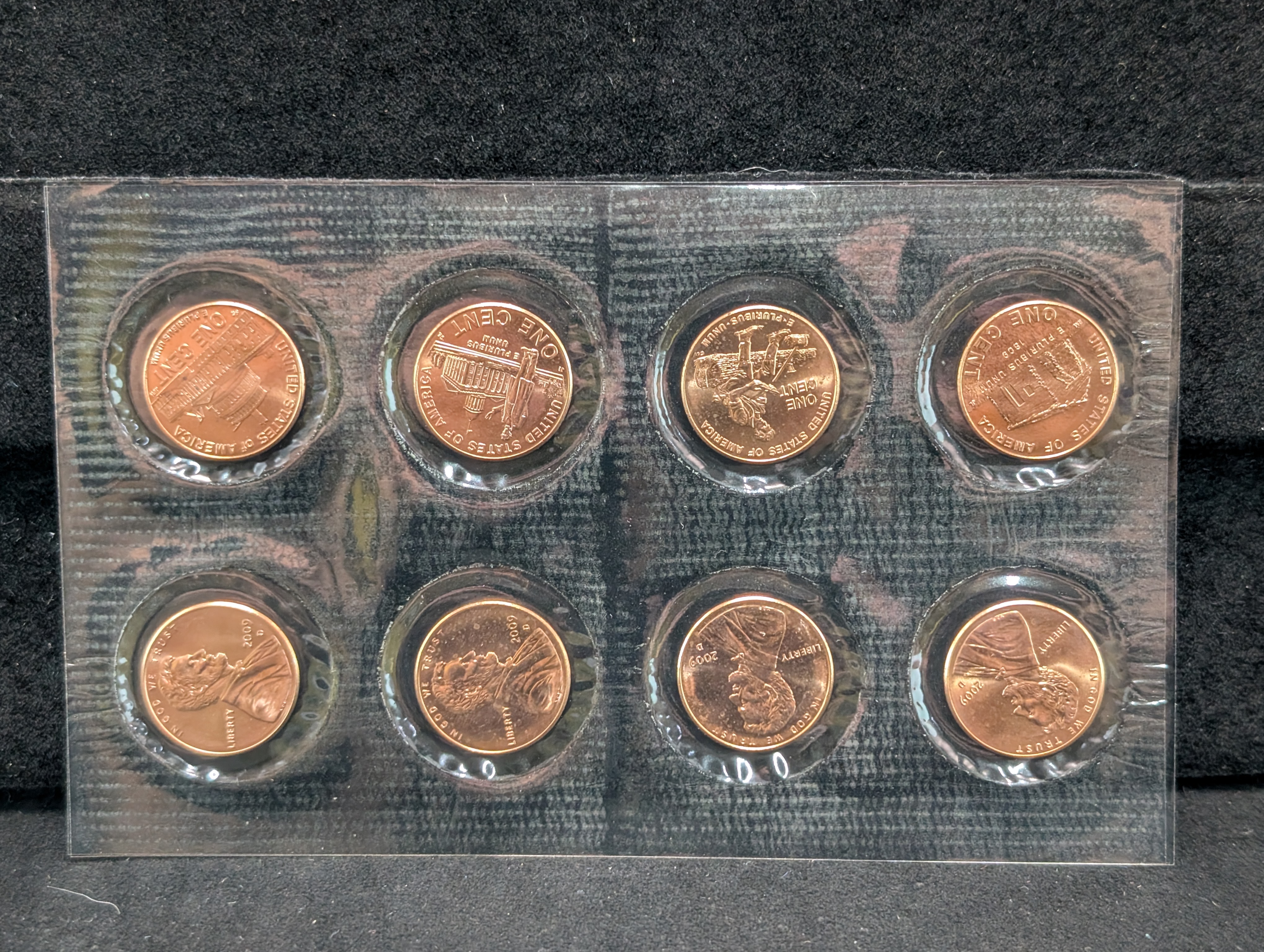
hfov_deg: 38.9
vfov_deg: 29.7
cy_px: 476
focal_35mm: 49
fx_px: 1792
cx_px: 632
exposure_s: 1/55.9
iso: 527
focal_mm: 6.9
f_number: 1.68
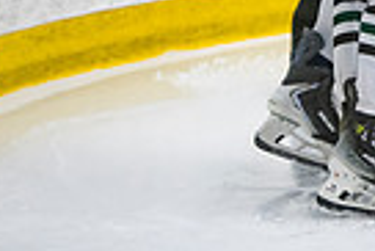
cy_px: -272
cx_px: 464
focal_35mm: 584
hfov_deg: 3.5
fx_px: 6090
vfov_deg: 2.4
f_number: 3.2
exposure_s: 1/640
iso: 2000
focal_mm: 135
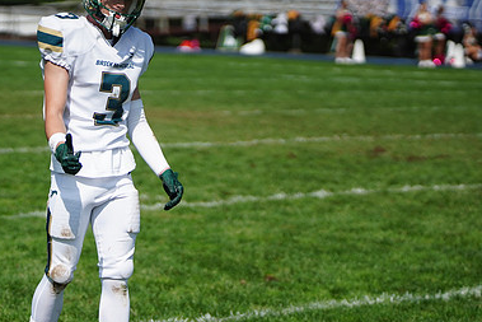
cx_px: 139
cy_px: 164
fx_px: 2866
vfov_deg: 6.4
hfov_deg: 9.6
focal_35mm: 214
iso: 400
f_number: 2.8
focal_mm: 140
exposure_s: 1/8000
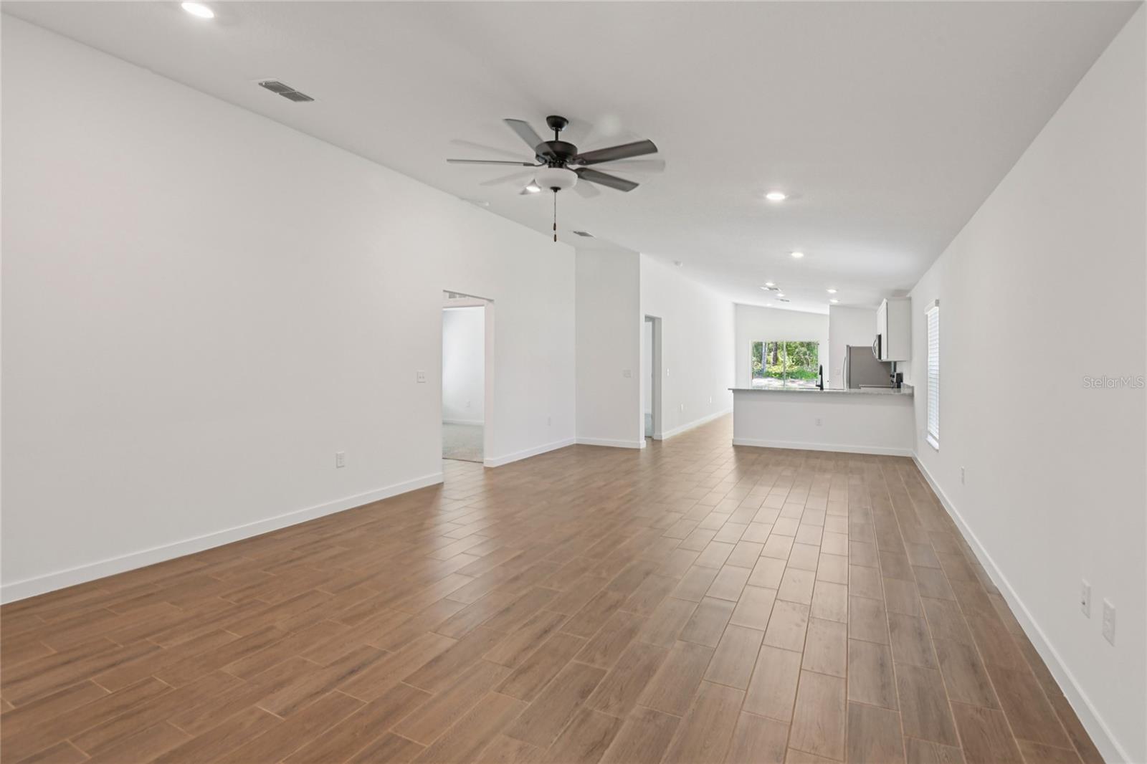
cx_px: 574
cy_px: 382
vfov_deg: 73.7
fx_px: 510
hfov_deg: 96.7
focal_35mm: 16
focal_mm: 16
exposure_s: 1/15
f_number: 8
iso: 400
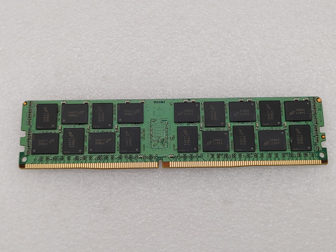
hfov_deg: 41.2
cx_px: 168
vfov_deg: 31.5
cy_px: 126
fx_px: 446
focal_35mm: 46
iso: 50
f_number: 1.8
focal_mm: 4.36
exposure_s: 1/181
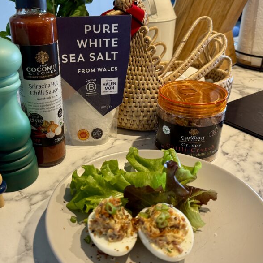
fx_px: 318
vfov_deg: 44.9
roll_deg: +1.6
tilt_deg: -28.3
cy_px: 133
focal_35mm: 37
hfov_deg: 44.6
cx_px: 99
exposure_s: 1/121
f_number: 1.78
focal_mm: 6.76
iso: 200
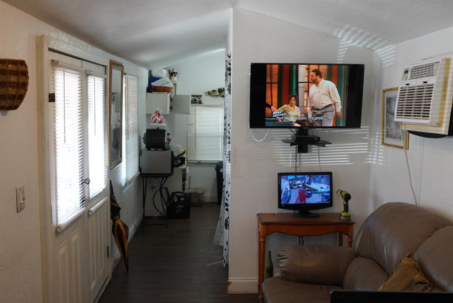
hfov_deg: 46.4
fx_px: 529
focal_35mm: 42
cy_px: 152
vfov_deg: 31.9
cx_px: 226
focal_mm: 28
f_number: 4
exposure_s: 1/160
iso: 800
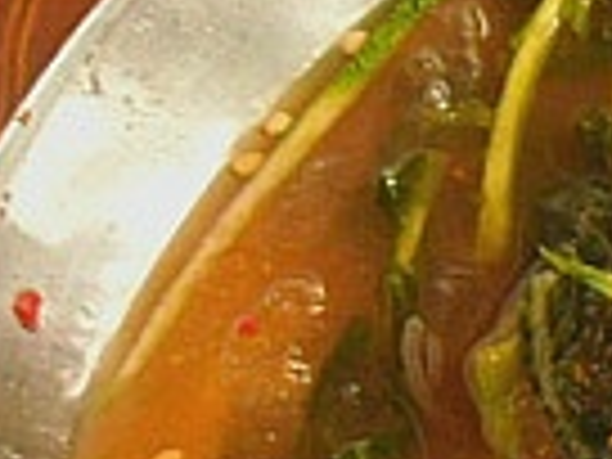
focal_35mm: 149
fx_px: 2634
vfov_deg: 9.7
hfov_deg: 11.8
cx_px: 1238
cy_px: 641
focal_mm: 6.3
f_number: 3.5
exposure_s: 1/28
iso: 400
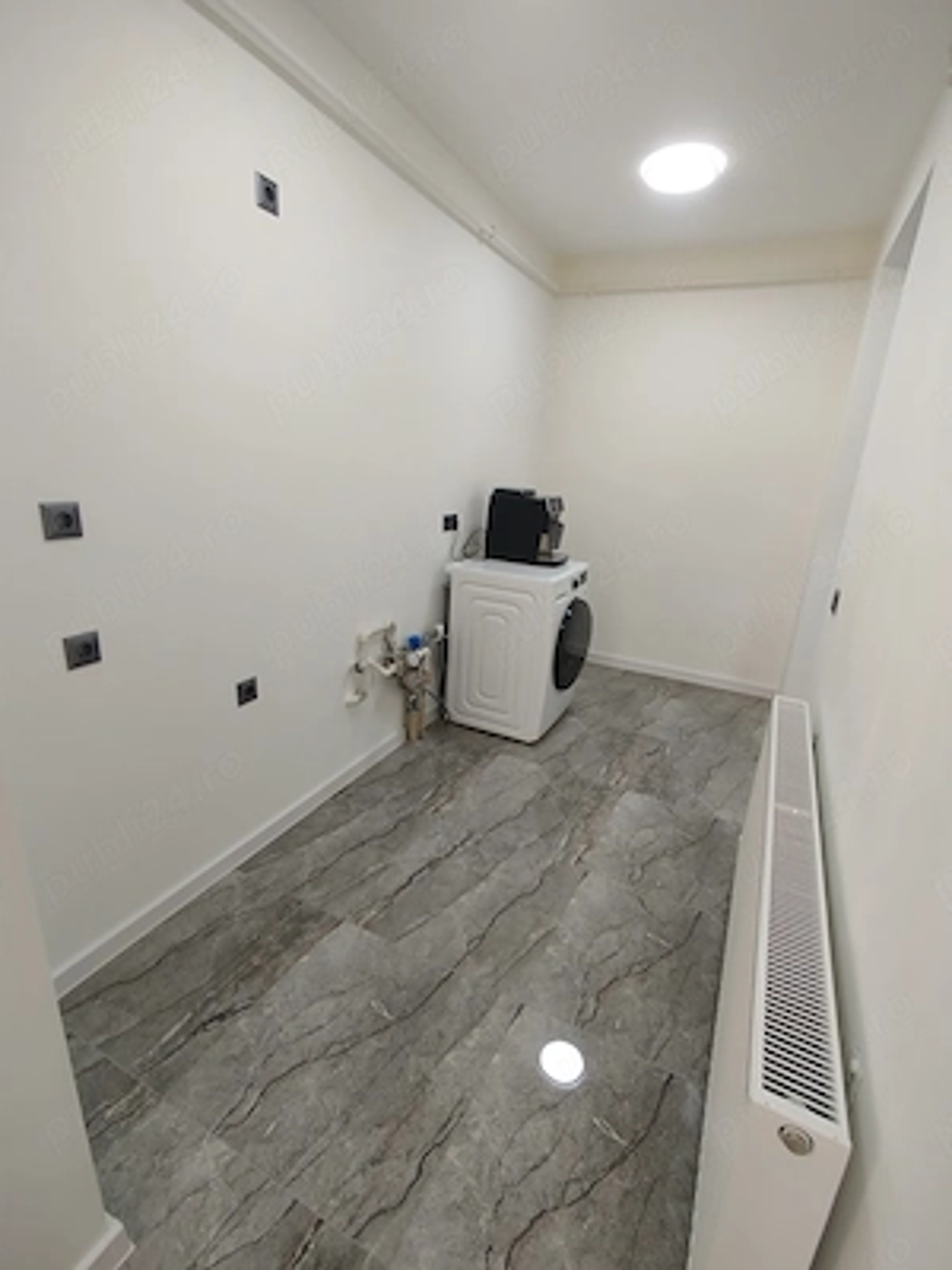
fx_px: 550
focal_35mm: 15
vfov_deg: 98.2
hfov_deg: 81.7
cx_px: 476
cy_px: 635
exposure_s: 1/50
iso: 64
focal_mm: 1.65
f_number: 2.2
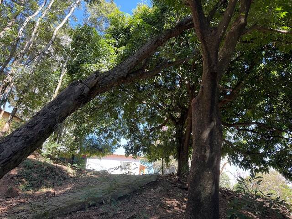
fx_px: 202
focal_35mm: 24
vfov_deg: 56.8
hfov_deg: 71.6
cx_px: 146
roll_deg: -1.4
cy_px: 110
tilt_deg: +26.2
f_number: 1.78
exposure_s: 1/121
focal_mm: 6.76
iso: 64
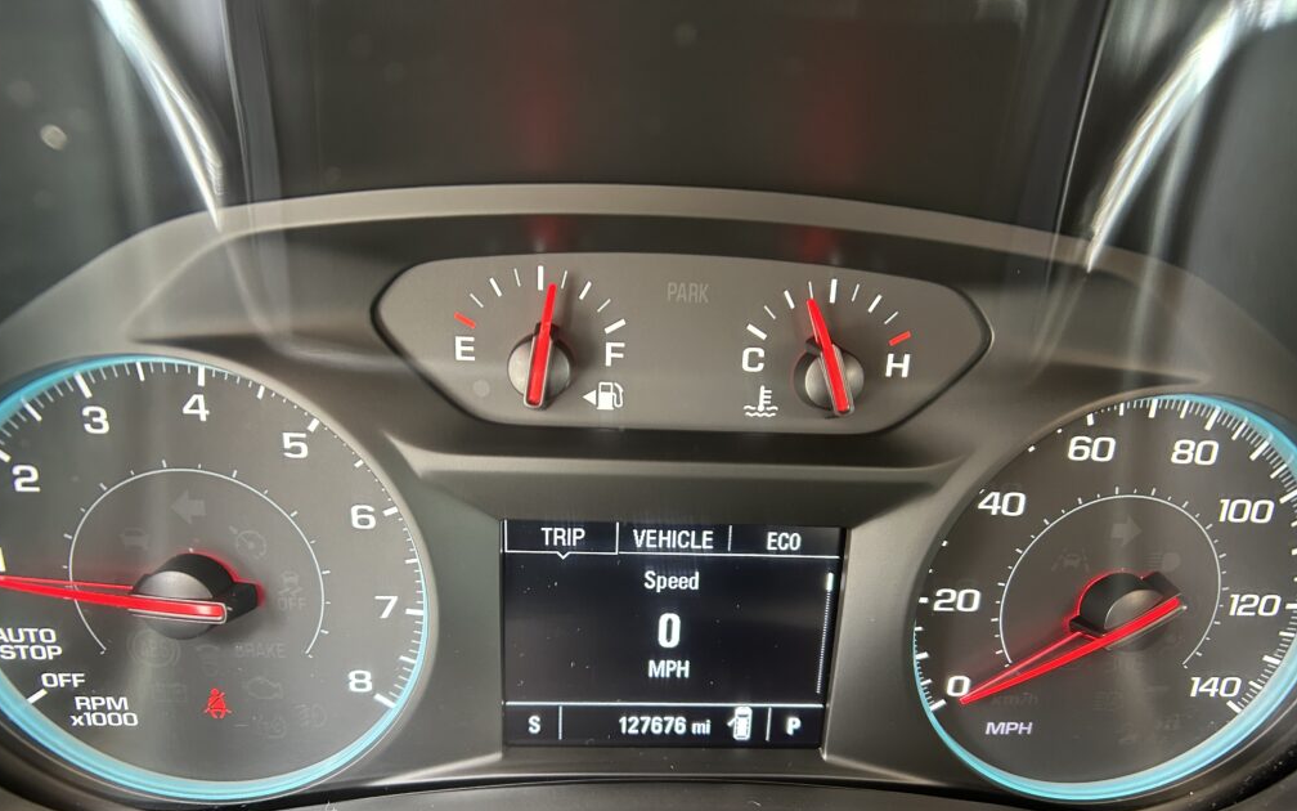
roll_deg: -2.2
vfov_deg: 44.3
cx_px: 639
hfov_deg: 66.5
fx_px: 990
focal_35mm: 28
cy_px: 493
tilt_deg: -26.3
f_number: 1.5
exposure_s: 1/60
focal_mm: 5.7
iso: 250
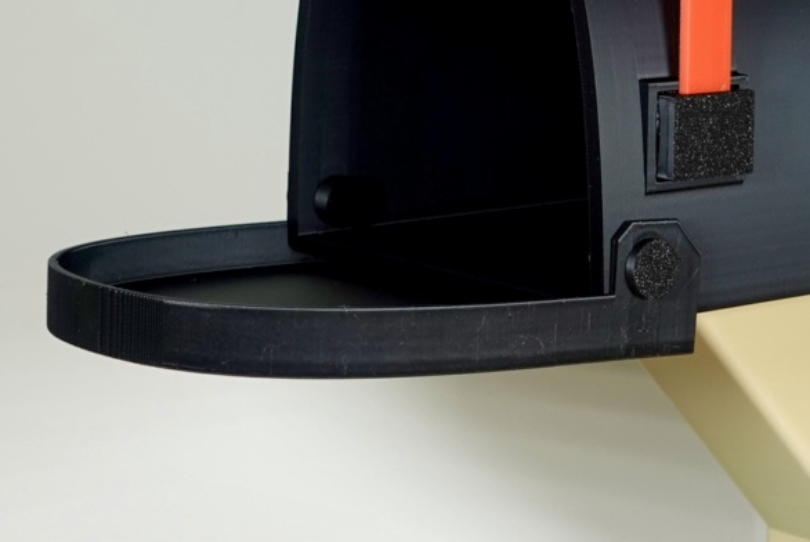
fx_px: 2545
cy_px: 310
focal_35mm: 113
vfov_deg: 12.2
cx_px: 630
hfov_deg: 17.9
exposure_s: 1/80
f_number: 3.2
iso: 125
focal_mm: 15.67
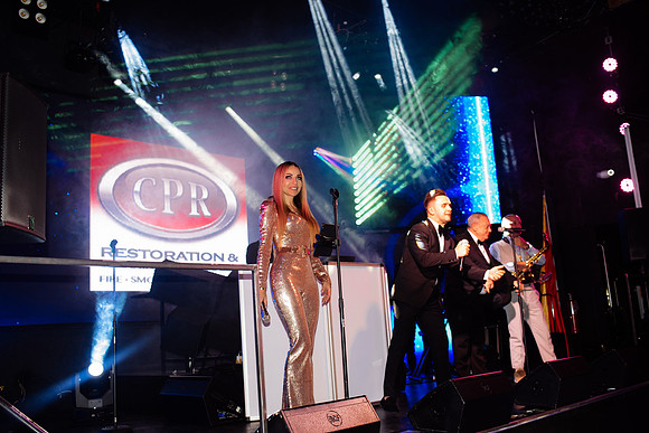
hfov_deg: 54.4
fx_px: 631
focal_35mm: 35
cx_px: 324
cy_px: 216
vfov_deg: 37.9
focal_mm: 35
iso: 640
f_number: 2.8
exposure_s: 1/200
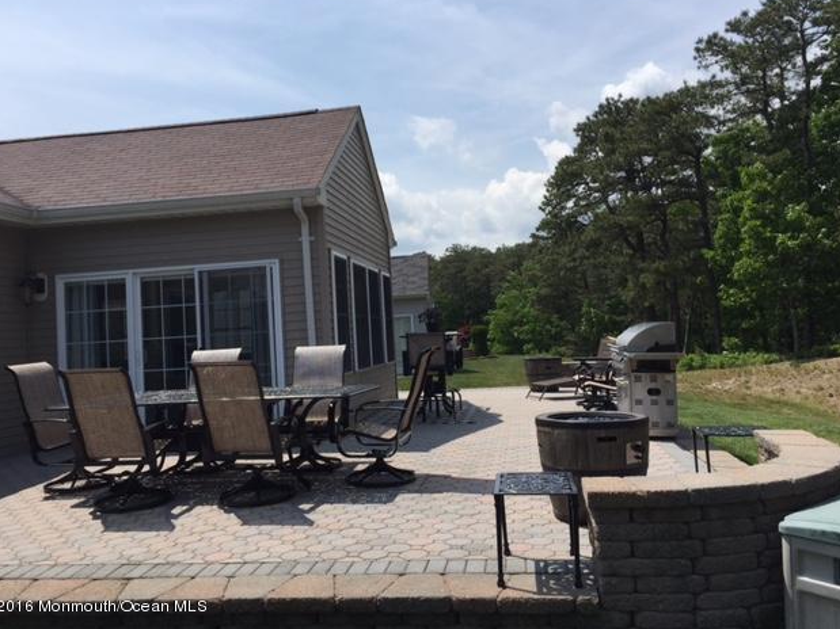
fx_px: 728
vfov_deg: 46.8
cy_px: 308
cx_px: 410
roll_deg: +2.1
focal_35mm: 30
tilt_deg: +2.3
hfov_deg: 60.0
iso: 32
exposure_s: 1/3049
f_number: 2.2
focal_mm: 4.15
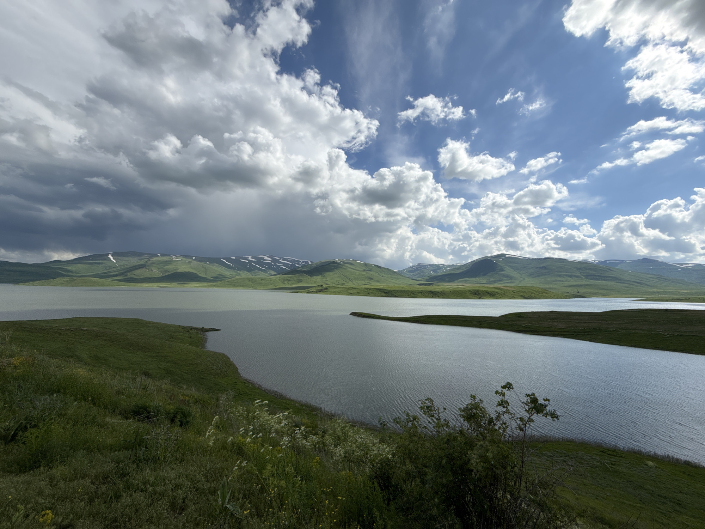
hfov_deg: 102.1
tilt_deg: +4.9
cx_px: 352
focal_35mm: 14
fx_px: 285
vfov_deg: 85.7
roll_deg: -1.0
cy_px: 264
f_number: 2.2
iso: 64
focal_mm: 2.22
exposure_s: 1/6803
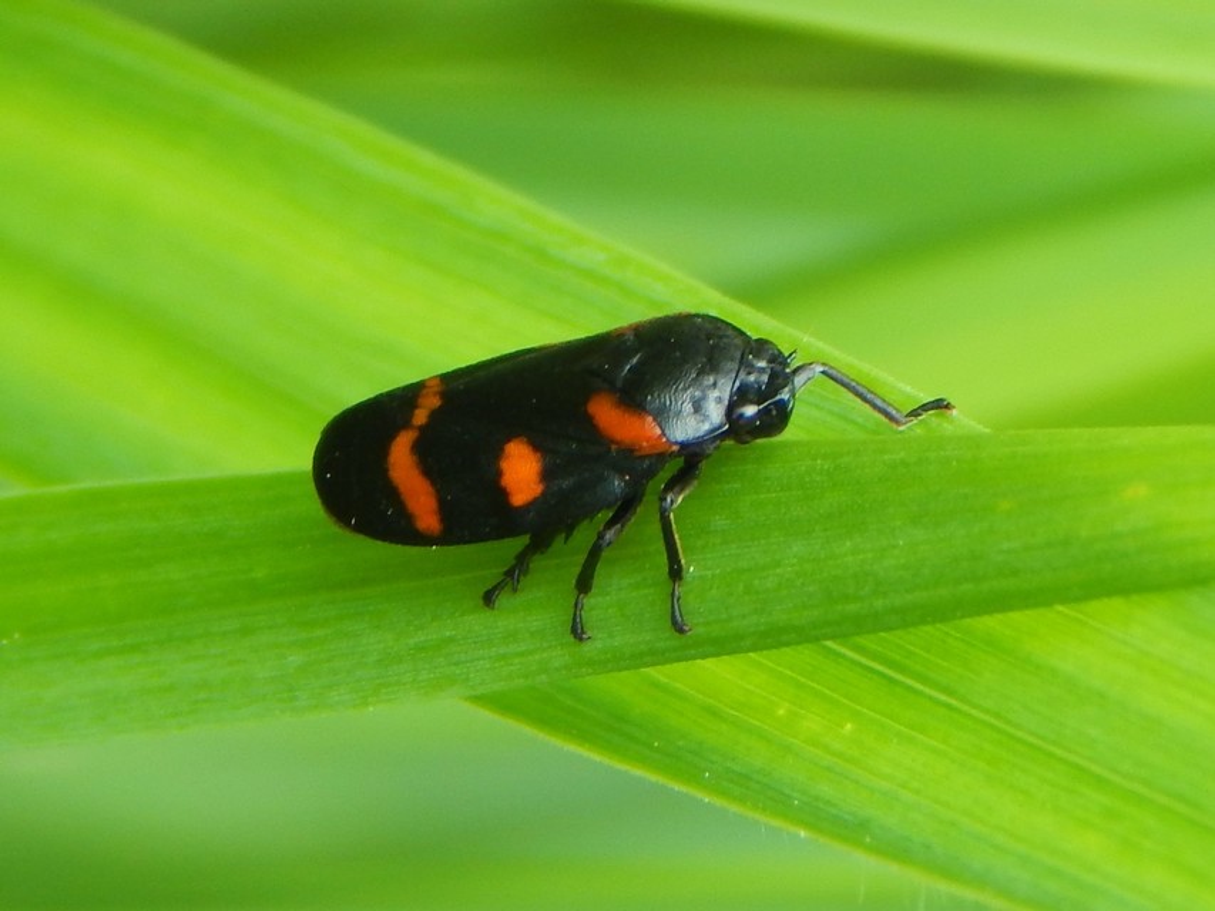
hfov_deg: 12.3
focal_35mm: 160
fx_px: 5617
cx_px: 608
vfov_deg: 9.3
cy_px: 456
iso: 125
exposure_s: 1/60
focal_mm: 28.7
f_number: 5.1
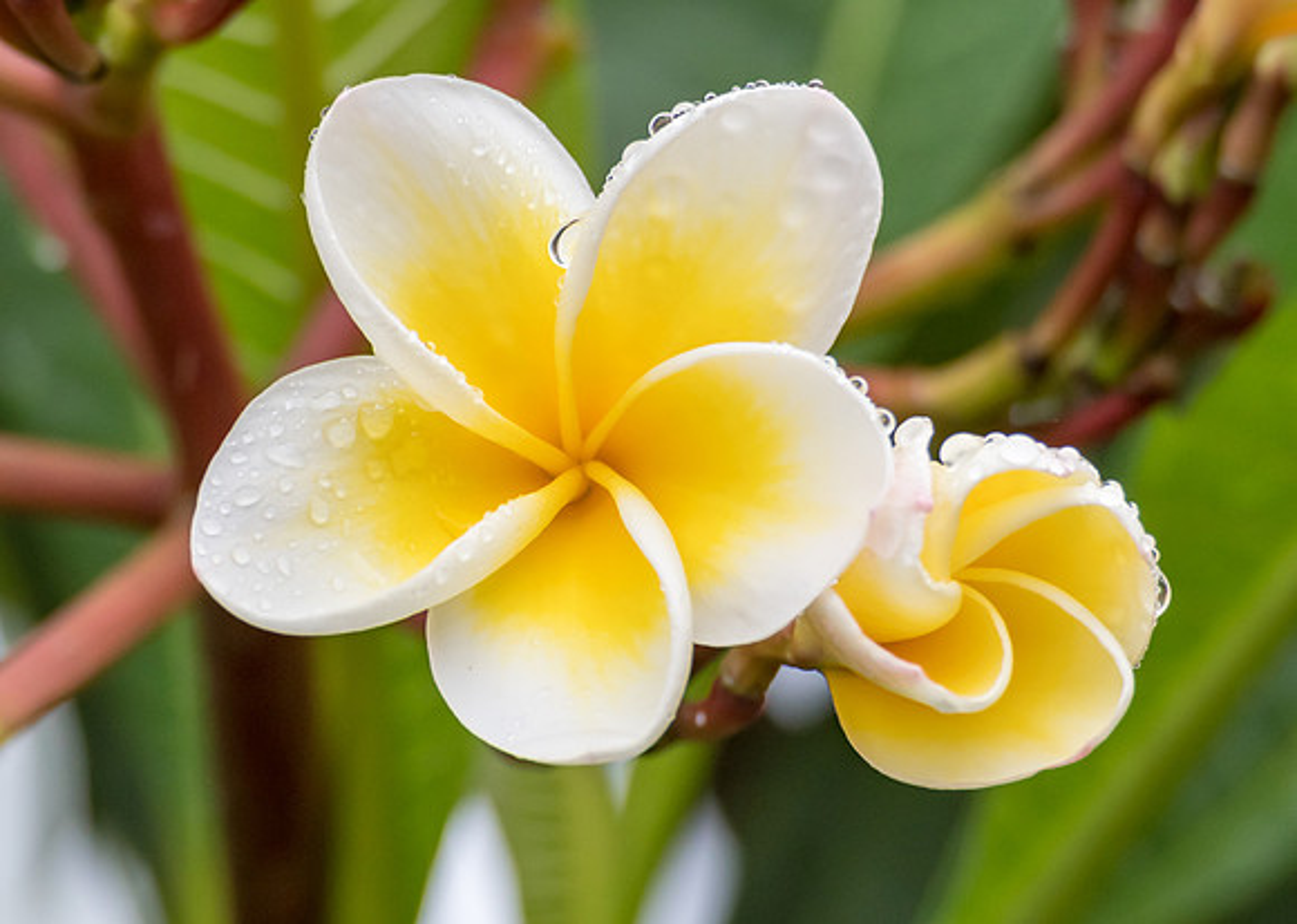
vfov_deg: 1.5
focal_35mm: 991
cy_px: 376
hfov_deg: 2.0
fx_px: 36459
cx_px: 445
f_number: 6
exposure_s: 1/500
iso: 800
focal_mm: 450
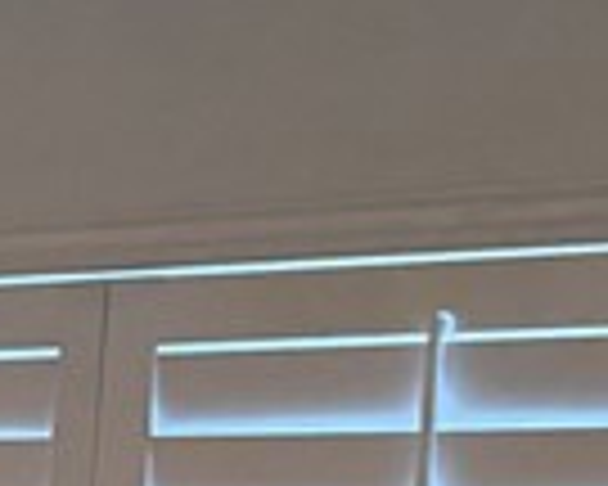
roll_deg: -1.7
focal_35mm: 178
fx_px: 3203
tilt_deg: -5.8
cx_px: -1320
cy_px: 922
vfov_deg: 8.3
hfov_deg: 8.6
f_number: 1.78
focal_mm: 6.76
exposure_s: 1/60
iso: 640
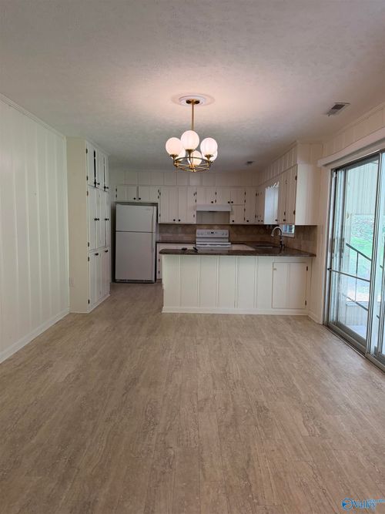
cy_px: 257
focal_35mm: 24
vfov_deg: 71.6
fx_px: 356
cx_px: 192
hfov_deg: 56.8
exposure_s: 1/224
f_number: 1.78
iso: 160
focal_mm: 6.76
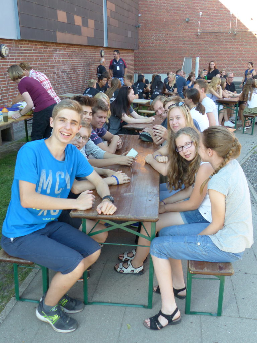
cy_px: 172
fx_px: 317
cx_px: 128
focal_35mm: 32
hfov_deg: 44.2
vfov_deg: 56.8
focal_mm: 5.8
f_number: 3.2
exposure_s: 1/125
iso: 100
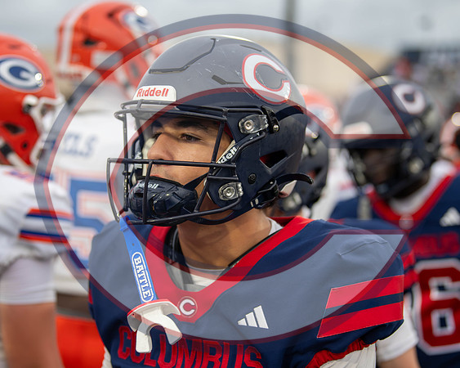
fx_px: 1238
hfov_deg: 21.0
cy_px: 190
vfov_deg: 16.9
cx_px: 212
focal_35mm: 91
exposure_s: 1/1000
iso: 1100
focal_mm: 75
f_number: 2.8
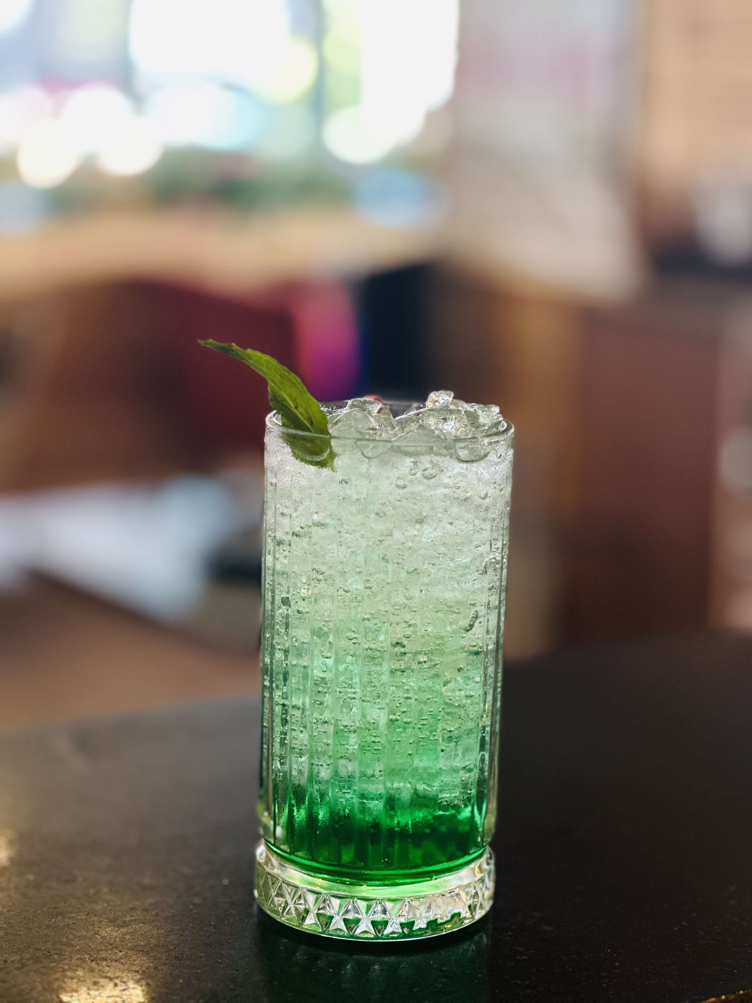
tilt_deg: -11.1
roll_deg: -2.5
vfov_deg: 25.3
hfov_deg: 19.1
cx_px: 376
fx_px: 2230
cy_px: 502
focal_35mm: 77
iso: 125
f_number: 2.8
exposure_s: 1/33
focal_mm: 9
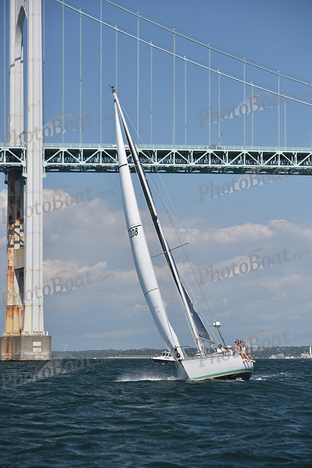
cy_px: 234
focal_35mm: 112
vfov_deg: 18.3
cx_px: 156
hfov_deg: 12.2
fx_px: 1455
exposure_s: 1/1250
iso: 250
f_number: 5.6
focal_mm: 112
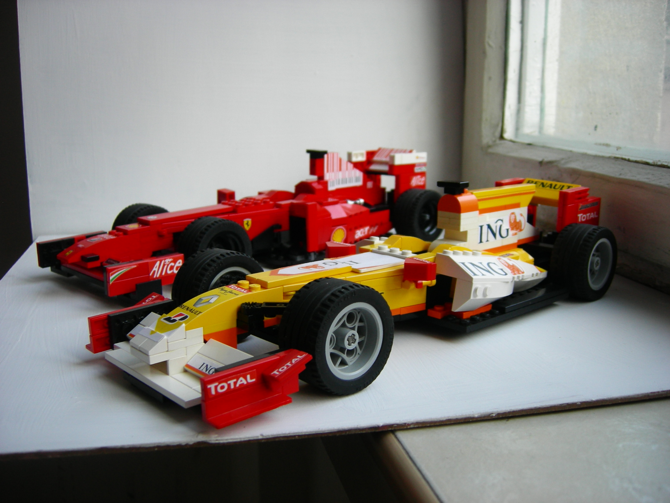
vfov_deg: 39.7
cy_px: 252
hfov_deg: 51.4
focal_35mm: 36
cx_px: 335
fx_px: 697
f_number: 2.7
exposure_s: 1/52
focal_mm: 7.5
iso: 64
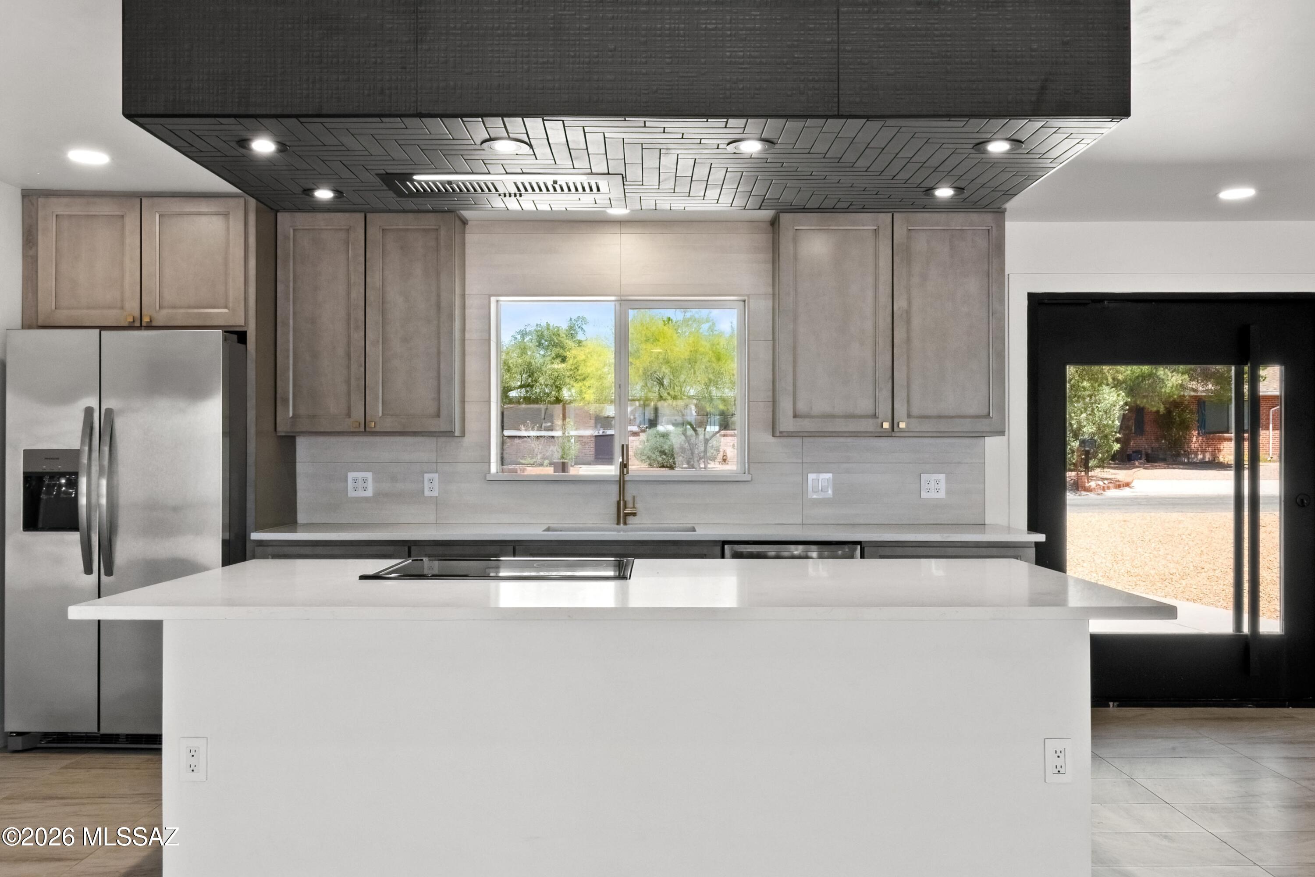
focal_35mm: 30
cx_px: 658
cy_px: 438
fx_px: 1096
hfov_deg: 61.9
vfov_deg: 43.6
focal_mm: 20
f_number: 29
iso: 800
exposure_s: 1/3
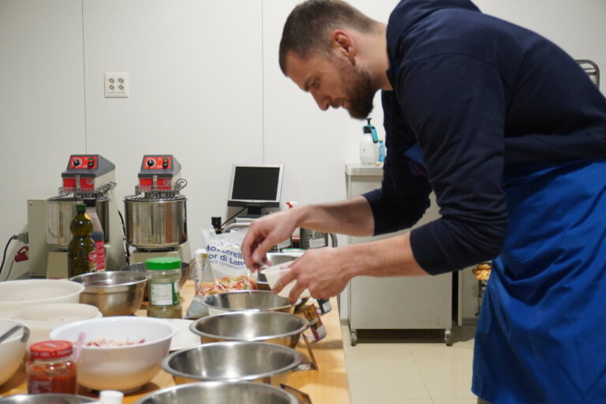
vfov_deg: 27.3
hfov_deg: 40.0
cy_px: 202
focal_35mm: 50
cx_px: 303
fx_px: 833
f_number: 5
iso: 1000
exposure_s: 1/160
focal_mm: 33
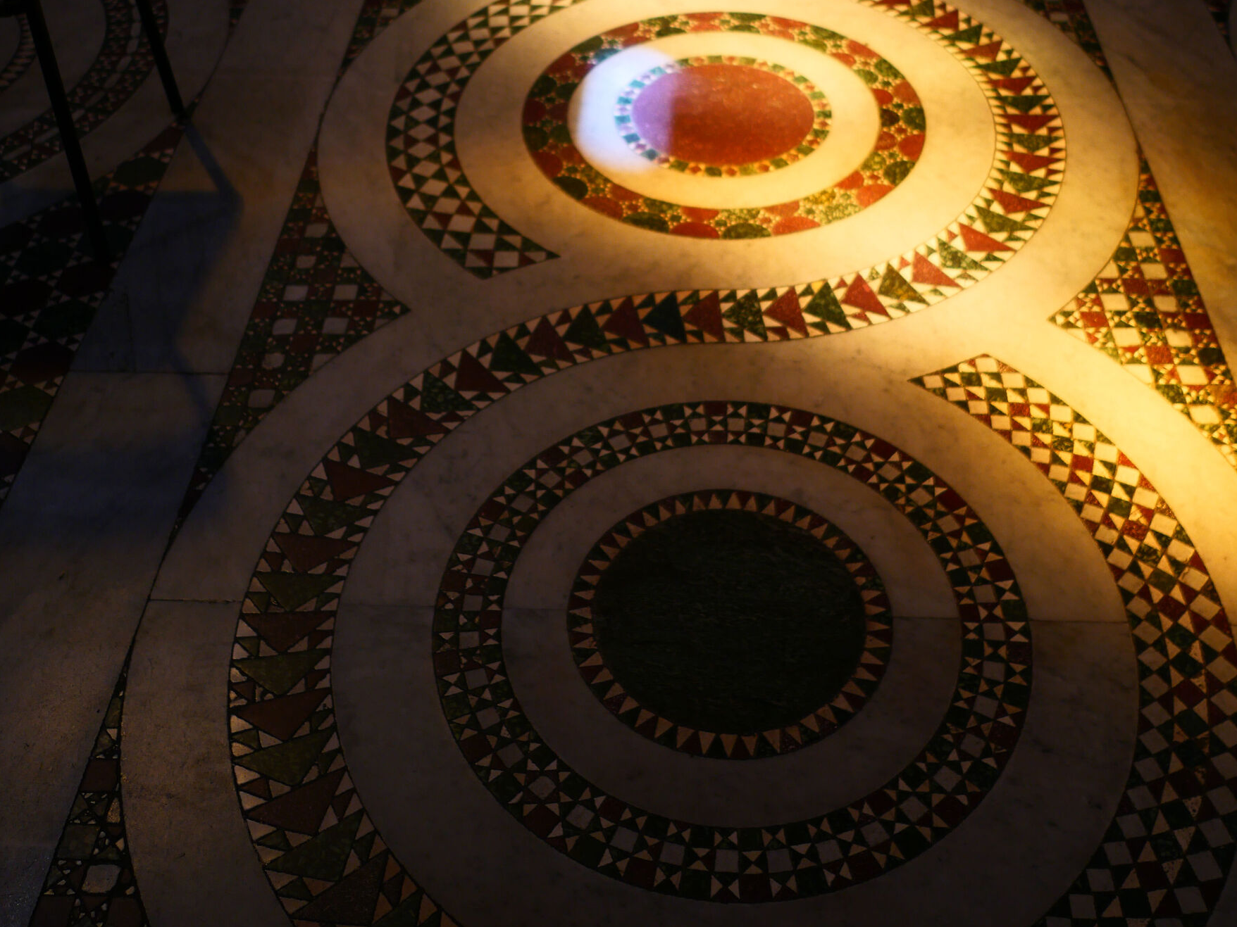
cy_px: 193
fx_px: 1465
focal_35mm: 41
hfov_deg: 45.8
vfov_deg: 34.1
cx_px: 633
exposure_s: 1/250
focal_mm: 15
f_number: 1.7
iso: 200
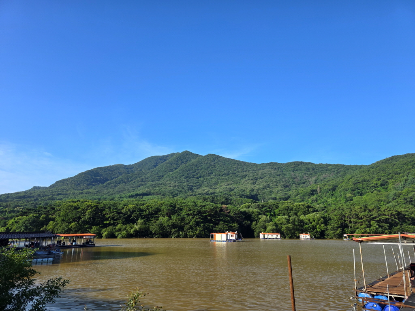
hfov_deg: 73.9
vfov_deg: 58.9
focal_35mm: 23
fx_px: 276
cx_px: 208
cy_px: 156
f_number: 1.7
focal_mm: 6.3
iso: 80
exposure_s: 1/3657
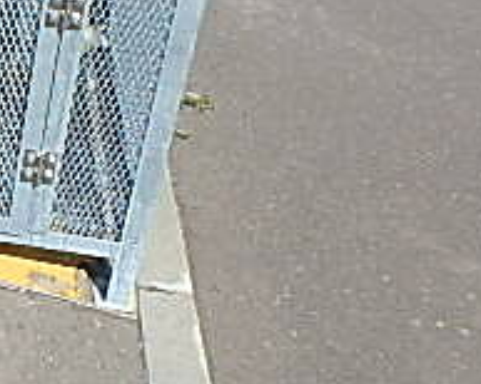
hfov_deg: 22.7
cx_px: -242
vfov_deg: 21.4
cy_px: -30
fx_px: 967
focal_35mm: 68
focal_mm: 3.7
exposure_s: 1/800
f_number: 3.5
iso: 125
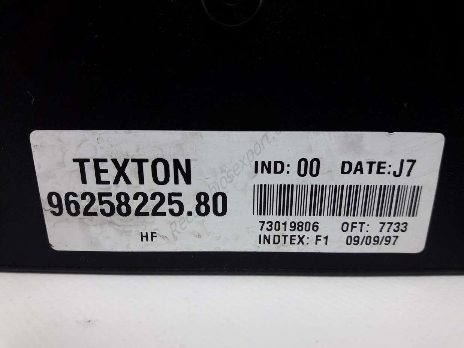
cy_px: 174
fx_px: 375
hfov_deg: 63.5
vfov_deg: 49.7
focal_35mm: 28
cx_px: 232
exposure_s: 1/50
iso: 50
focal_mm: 3.7
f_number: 1.9
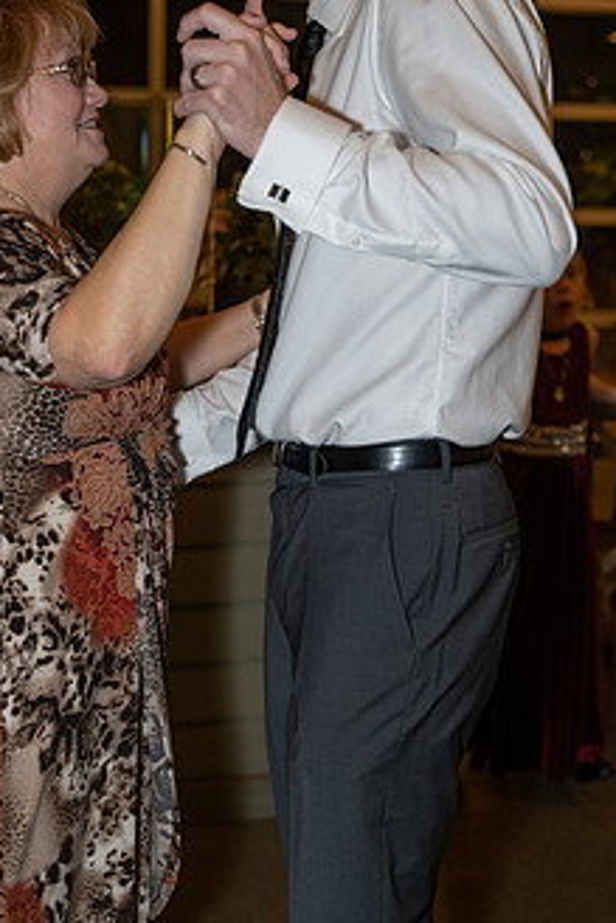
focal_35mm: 59
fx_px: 1513
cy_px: 386
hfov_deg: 23.0
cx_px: 278
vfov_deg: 33.8
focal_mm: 43
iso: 2000
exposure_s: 1/125
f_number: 2.8
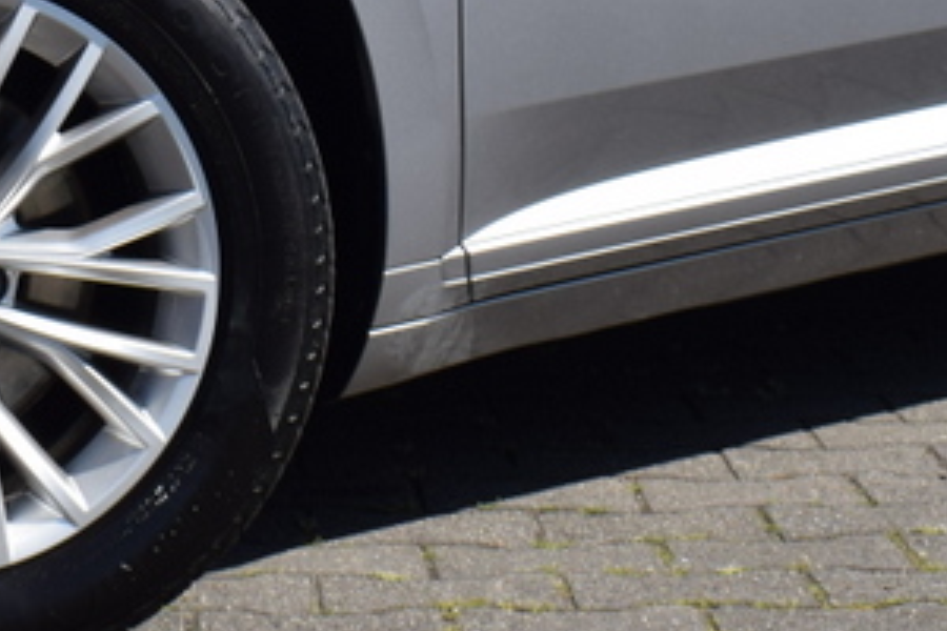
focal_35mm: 144
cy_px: -495
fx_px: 3788
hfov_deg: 14.1
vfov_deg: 9.1
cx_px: 126
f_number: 10
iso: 200
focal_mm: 24
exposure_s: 1/400
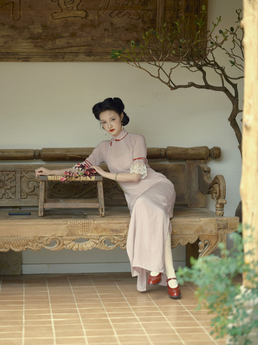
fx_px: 865
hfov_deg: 17.0
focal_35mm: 87
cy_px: 172
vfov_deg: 22.5
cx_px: 129
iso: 400
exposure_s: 1/1250
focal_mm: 110
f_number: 2
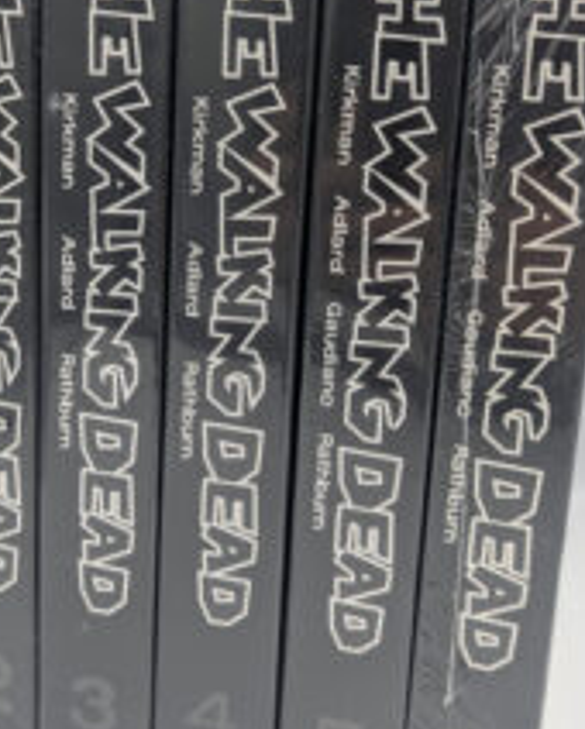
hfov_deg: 34.0
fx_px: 951
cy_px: 275
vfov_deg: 41.7
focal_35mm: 44
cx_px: 213
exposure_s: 1/126
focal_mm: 6.81
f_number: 1.85
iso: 46
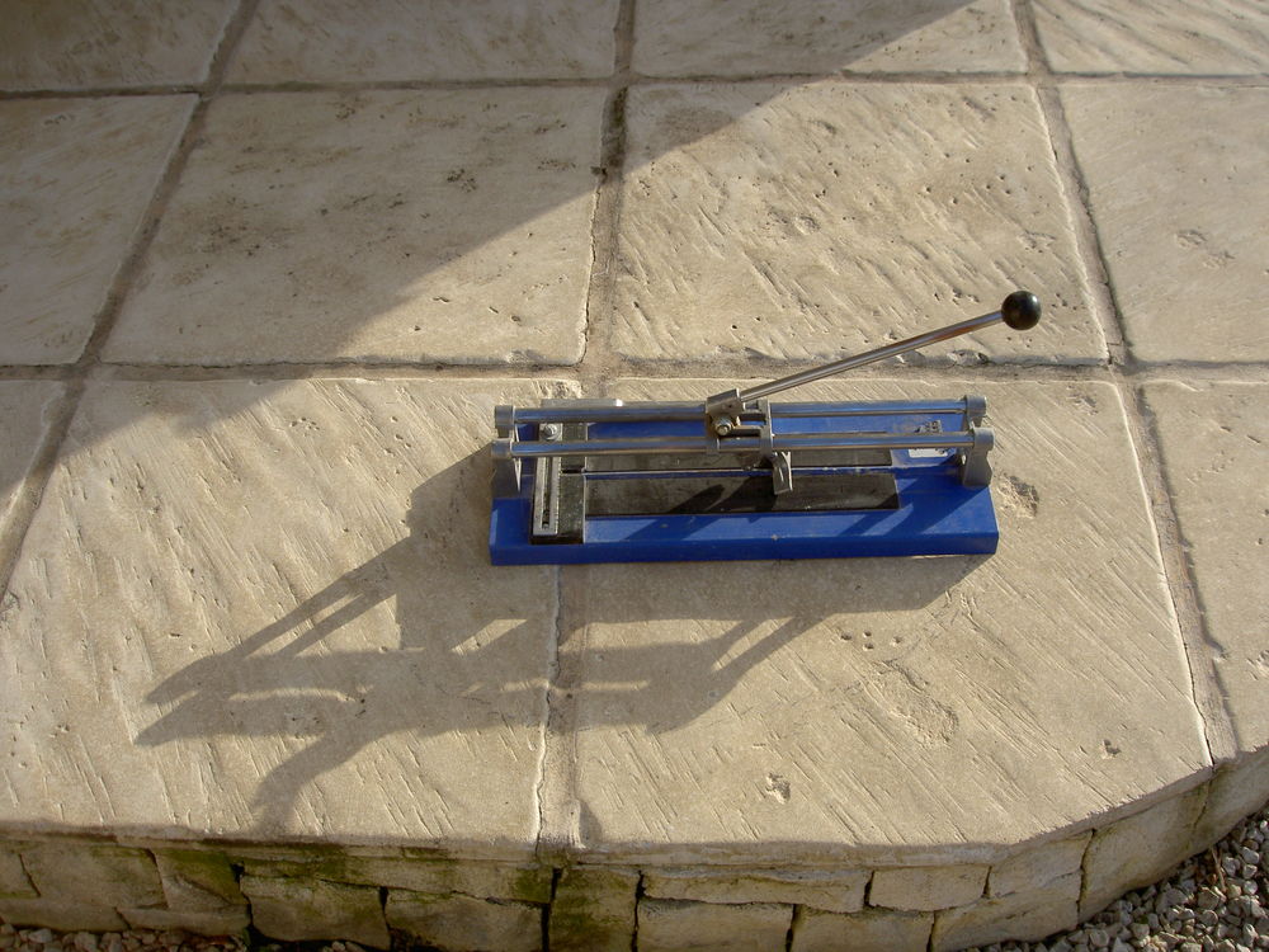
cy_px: 476
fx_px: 1430
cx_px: 634
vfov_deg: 36.8
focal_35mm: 39
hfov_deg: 47.9
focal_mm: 8
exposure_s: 1/160
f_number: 4.7
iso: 50
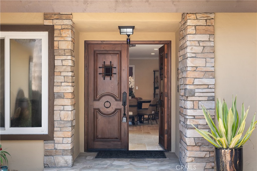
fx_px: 336
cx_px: 128
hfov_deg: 41.9
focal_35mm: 47
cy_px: 86
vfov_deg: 28.7
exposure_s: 1/8
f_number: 10
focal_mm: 47
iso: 100
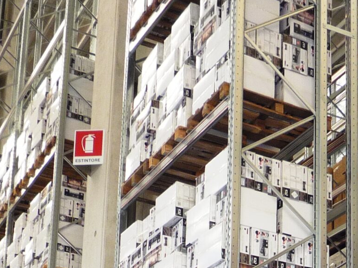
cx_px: 279
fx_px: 858
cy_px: 390
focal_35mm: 83
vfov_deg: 16.4
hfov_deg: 23.3
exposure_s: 1/30
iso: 125
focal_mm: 4.4
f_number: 2.8
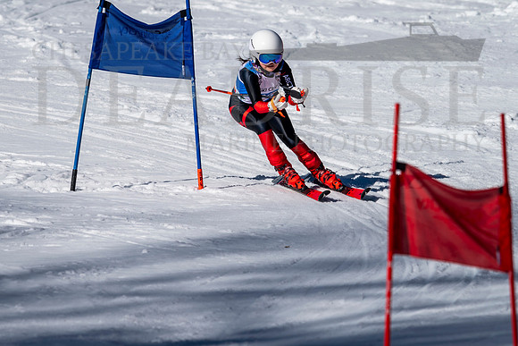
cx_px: 253
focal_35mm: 740
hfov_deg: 2.8
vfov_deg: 1.9
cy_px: 156
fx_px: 10654
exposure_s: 1/2000
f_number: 8
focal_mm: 560
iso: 200
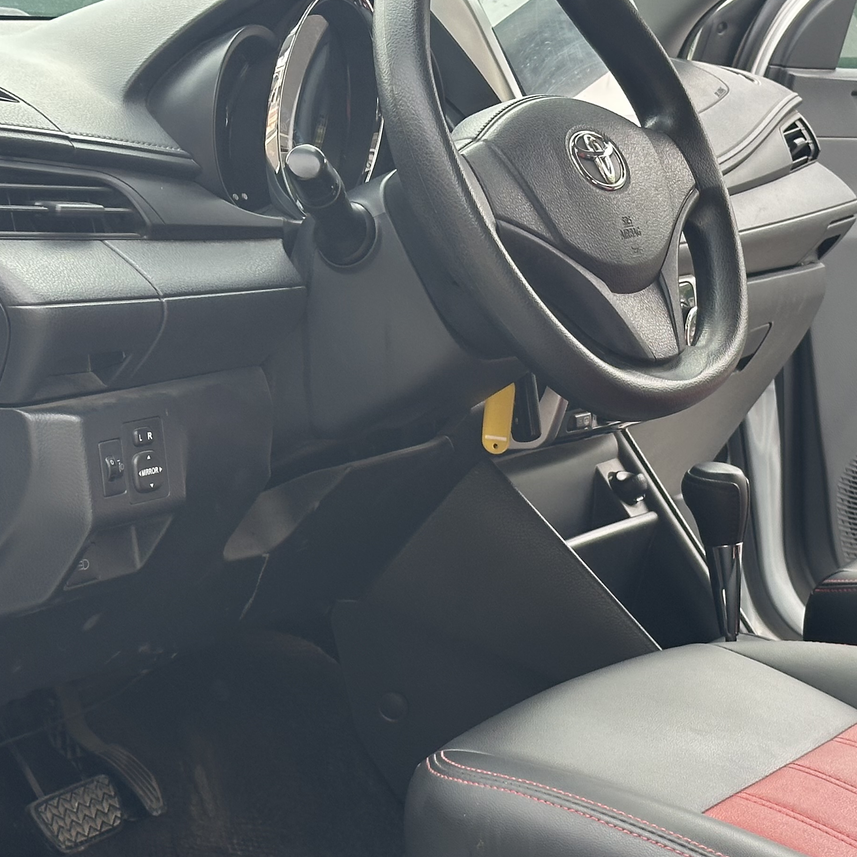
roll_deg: -0.1
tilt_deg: -9.7
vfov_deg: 18.5
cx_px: 473
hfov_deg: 18.5
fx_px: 2633
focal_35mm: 94
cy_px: 540
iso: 80
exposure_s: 1/163
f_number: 1.78
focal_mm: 6.86
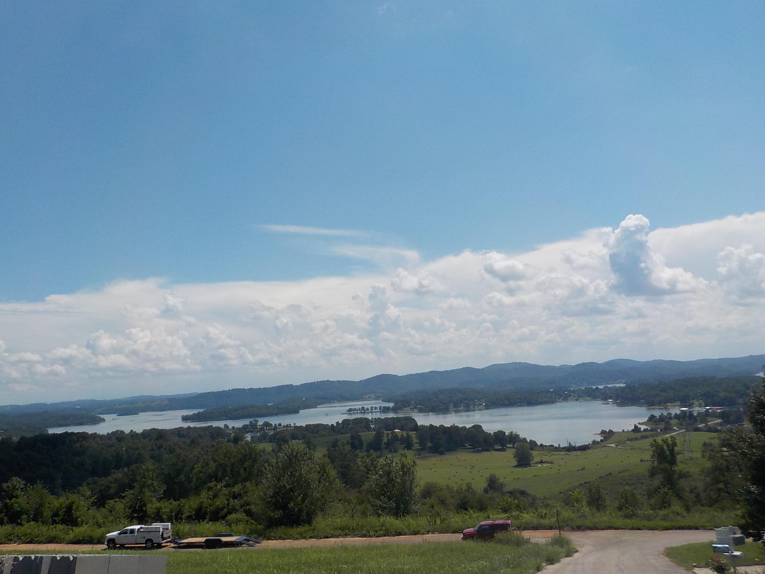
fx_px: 663
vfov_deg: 46.8
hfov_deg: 60.0
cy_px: 287
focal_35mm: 30
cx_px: 382
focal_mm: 4.1
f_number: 6.6
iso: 125
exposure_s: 1/640
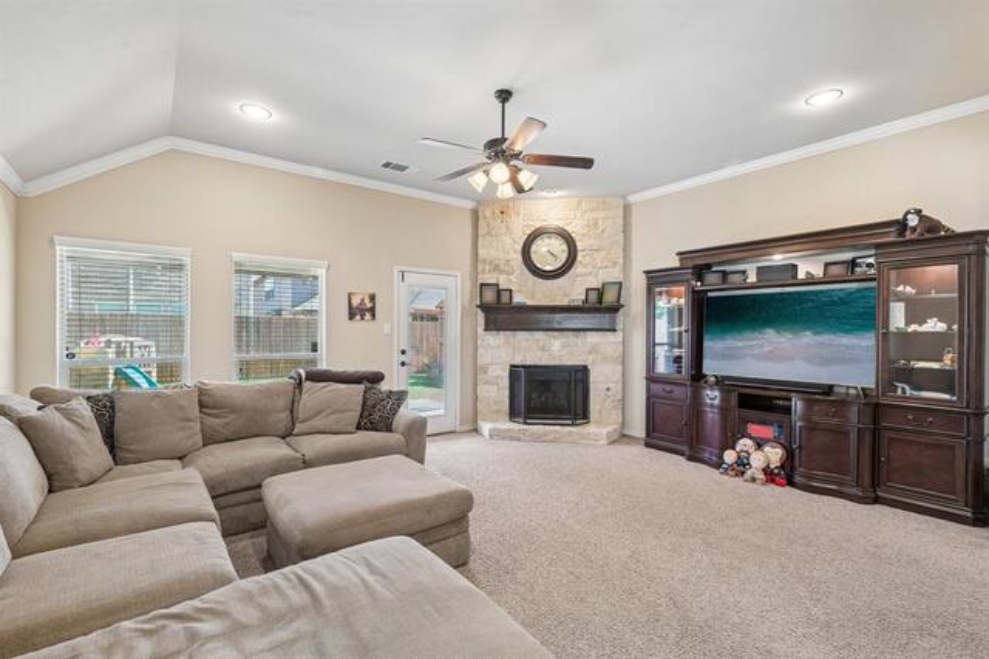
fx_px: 453
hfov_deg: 95.0
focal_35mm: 16
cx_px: 494
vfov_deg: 72.0
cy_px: 330
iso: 400
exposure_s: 1/13
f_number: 8
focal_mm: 16.5
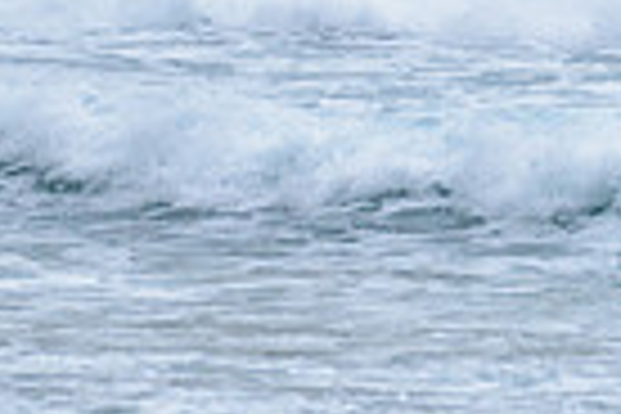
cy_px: -246
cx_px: 654
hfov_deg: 0.8
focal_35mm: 2583
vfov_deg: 0.5
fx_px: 44553
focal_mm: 500
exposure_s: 1/2000
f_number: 5.6
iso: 450
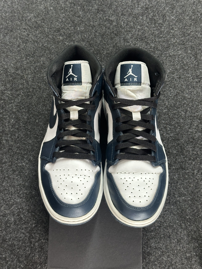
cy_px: 134
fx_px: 373
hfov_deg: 30.3
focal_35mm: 48
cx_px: 101
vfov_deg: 39.7
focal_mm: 6.86
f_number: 1.78
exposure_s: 1/33
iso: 250
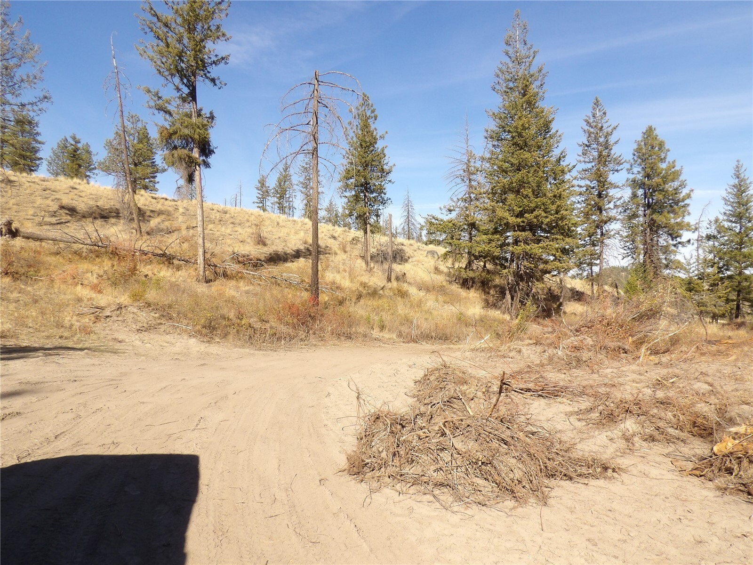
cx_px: 376
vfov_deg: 56.8
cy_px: 282
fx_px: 522
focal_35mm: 24
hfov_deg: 71.6
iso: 100
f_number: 5.6
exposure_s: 1/294
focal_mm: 4.3
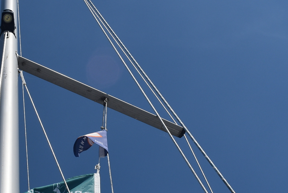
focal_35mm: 87
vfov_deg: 15.6
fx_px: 697
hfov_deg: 23.0
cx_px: 49
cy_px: 152
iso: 200
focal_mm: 22
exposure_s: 1/400
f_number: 10
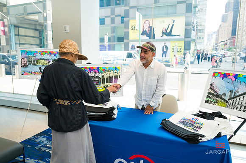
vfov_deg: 48.0
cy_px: 80
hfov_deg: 67.6
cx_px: 121
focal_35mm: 27
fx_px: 184
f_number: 3.2
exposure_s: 1/160
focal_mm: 26.5
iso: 200
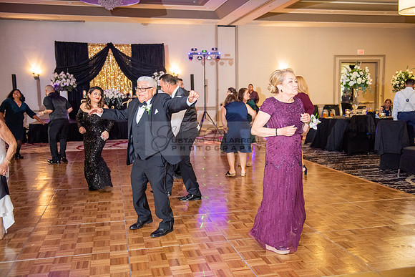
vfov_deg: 36.9
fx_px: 415
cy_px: 138
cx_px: 208
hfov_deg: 53.1
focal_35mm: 36
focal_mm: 36
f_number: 2.8
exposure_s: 1/125
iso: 1600
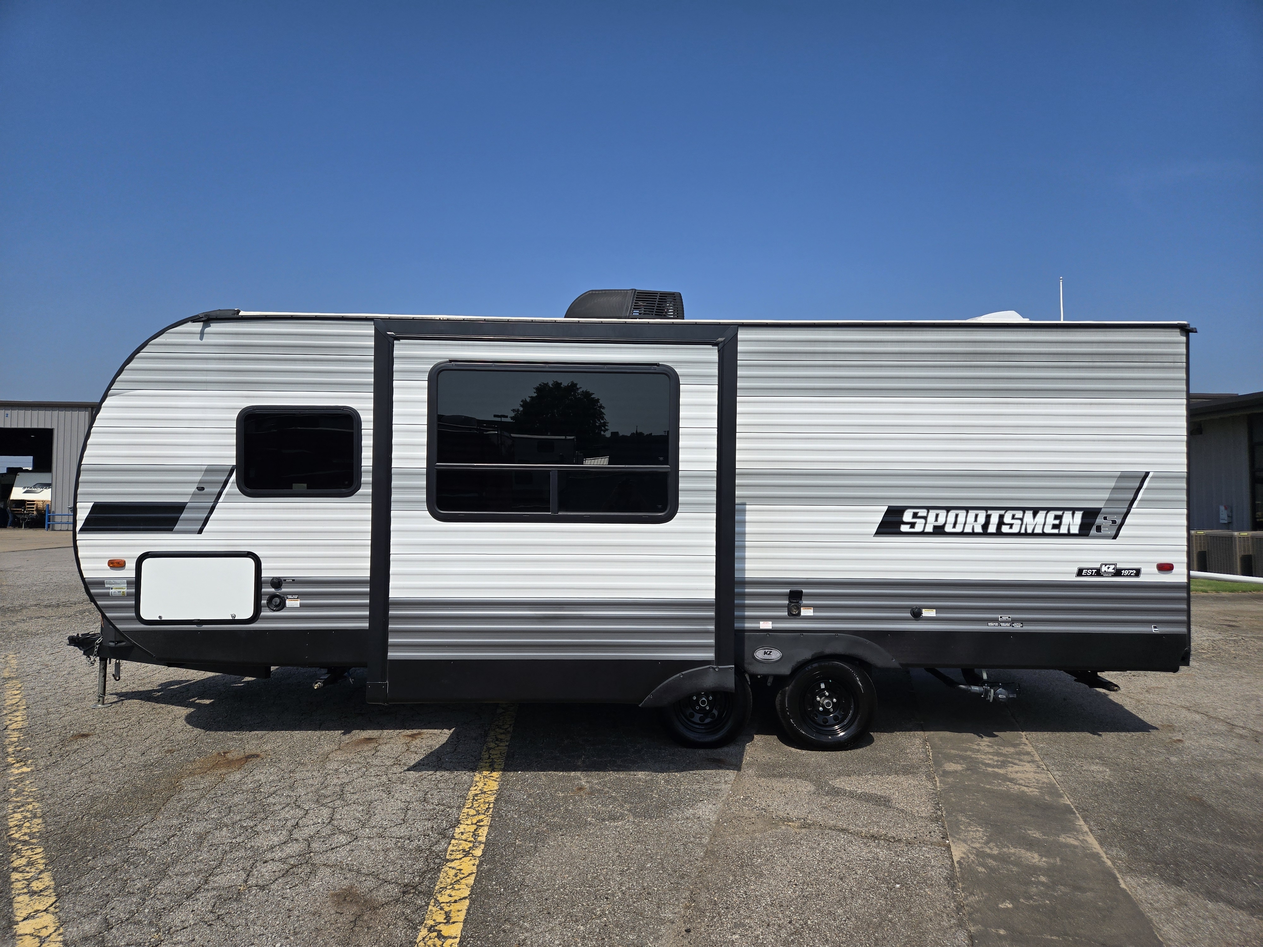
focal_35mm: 23
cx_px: 632
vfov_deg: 58.9
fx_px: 839
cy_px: 474
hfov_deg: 73.9
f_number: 1.8
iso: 25
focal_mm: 5.4
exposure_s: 1/2945
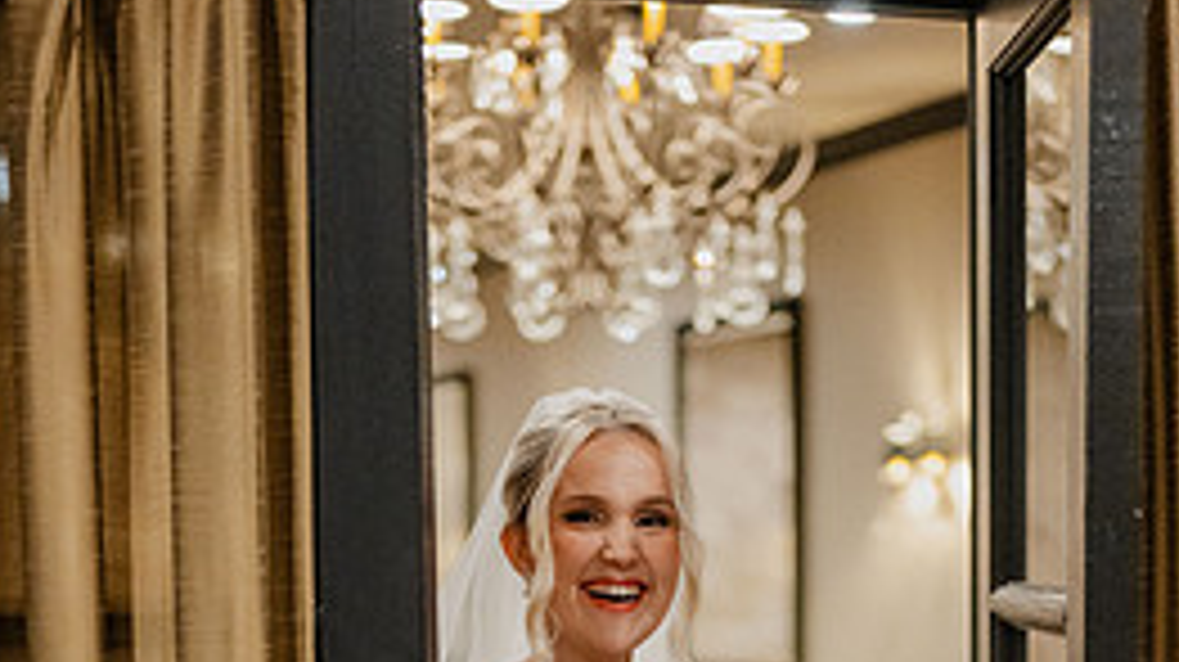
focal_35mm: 90
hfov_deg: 23.7
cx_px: 616
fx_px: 2812
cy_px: 905
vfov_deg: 12.9
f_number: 2
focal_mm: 50
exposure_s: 1/250
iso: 4000
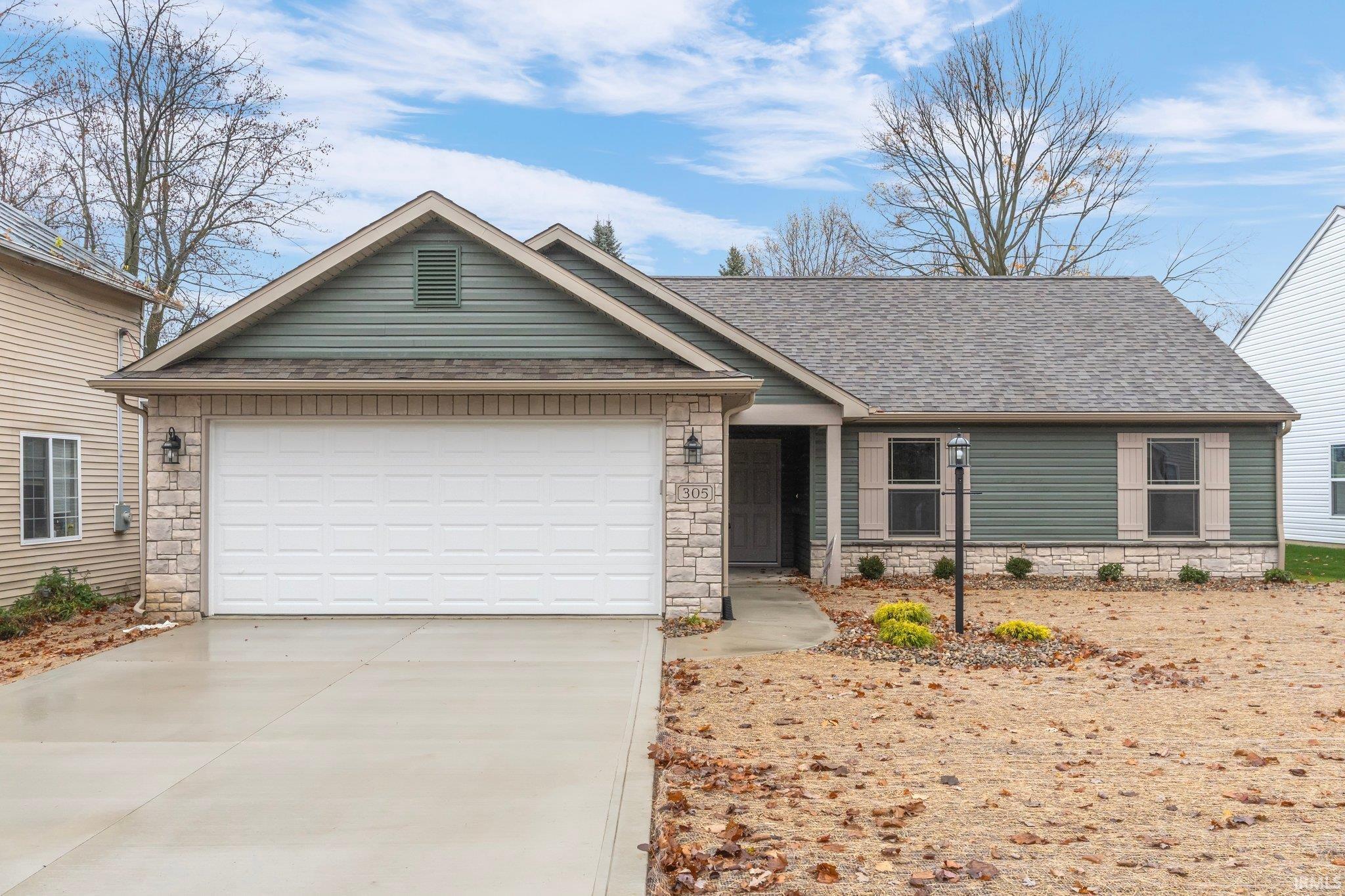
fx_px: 1093
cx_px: 672
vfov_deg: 44.6
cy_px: 448
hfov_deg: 63.2
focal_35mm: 29
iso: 800
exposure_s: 1/1250
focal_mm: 19.5
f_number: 5
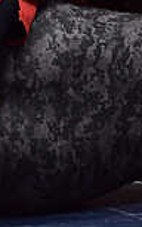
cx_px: 404
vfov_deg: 3.6
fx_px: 3635
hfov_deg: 2.2
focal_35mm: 586
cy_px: -46
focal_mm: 102
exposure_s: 1/1000
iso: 3200
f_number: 2.8
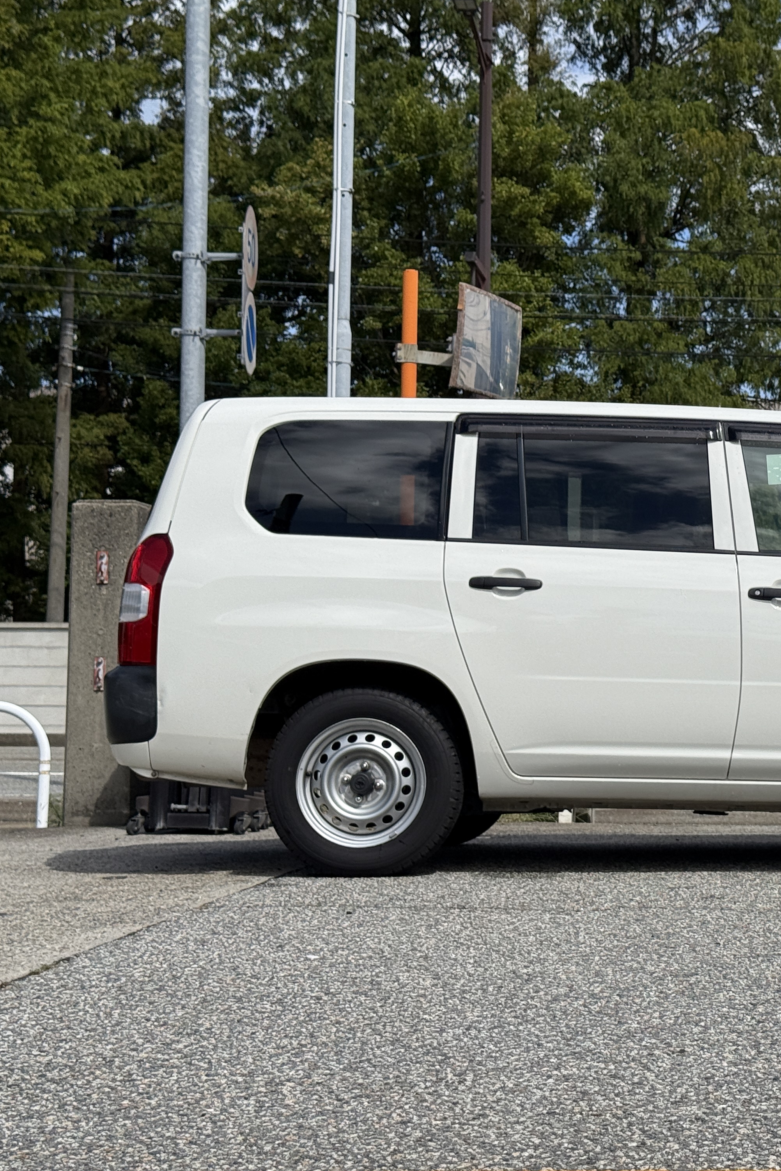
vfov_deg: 30.1
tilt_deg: +2.8
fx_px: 2180
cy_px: 586
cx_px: 767
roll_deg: -1.0
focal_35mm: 67
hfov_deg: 19.8
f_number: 1.78
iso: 64
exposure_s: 1/8772
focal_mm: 6.76
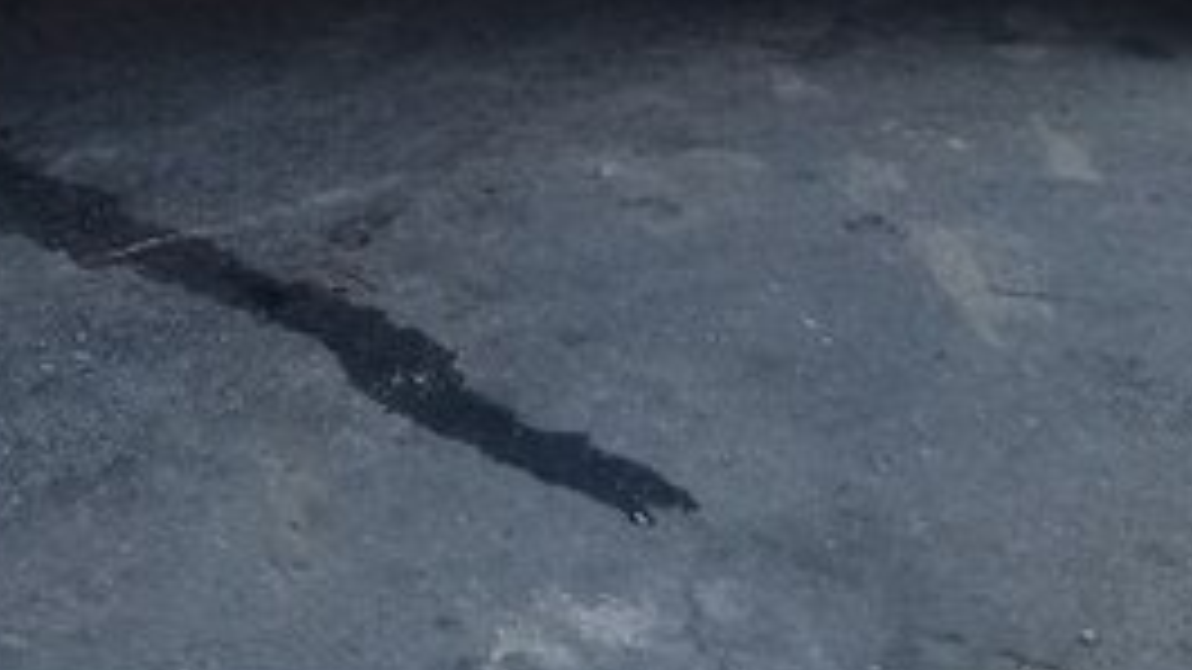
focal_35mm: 84
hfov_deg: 25.2
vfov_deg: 13.5
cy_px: -344
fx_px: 2655
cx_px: 409
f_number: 2.2
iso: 50
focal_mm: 3.3
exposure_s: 1/100
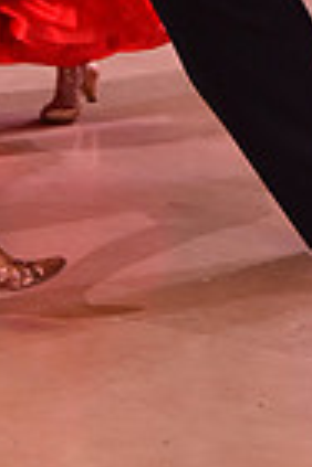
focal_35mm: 267
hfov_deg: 5.1
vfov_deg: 7.5
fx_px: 3471
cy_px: -374
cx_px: -141
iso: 2500
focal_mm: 65
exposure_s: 1/250
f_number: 7.1
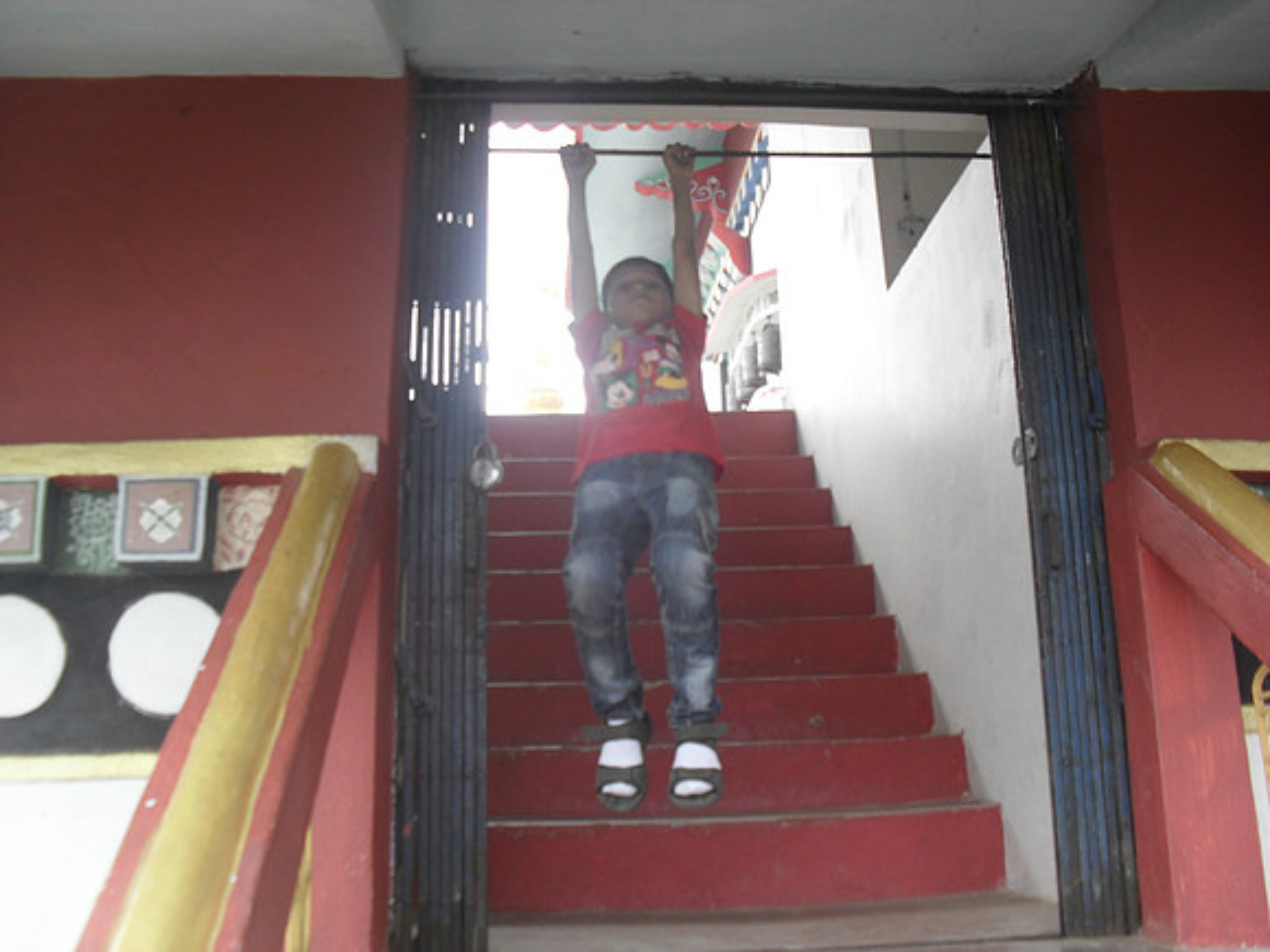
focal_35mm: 35
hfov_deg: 52.6
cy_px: 476
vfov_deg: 40.7
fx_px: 1284
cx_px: 635
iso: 100
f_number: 3.2
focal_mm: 6.3
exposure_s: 1/90
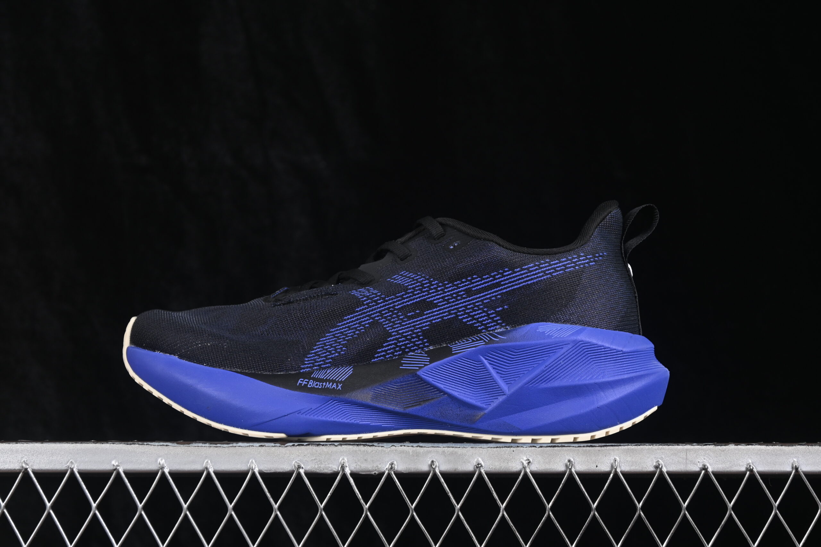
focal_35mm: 75
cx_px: 410
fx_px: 1710
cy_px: 274
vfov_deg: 18.2
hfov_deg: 27.0
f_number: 6.3
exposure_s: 1/60
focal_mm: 50
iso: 160
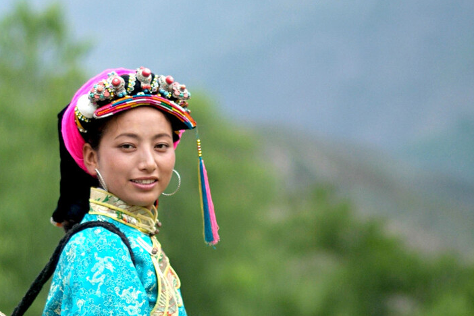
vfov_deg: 6.3
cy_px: 247
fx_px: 2883
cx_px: 231
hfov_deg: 9.4
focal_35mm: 219
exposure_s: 1/4000
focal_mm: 85
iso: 400
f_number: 1.8
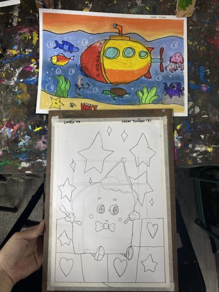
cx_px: 110
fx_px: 219
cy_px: 146
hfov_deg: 53.1
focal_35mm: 26
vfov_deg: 67.3
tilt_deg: -81.5
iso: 50
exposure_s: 1/100
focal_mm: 4.25
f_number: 1.8
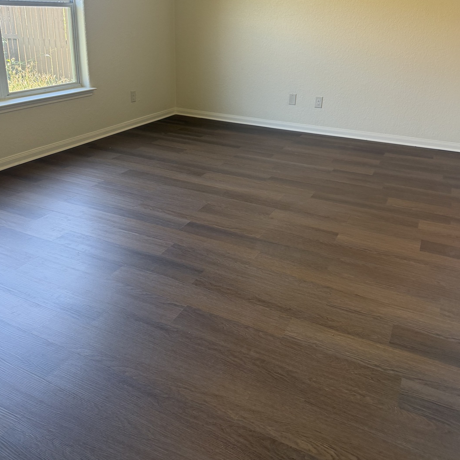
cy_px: 179
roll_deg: -2.5
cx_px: 227
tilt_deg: -18.5
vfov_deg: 55.1
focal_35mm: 29
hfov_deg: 55.6
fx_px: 436
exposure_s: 1/132
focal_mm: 6.76
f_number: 1.78
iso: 160
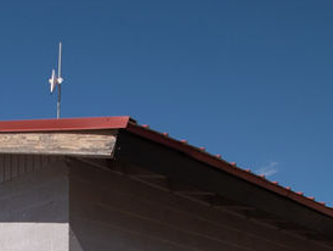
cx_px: -220
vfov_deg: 20.6
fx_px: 587
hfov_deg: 22.7
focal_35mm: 61
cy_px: 373
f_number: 4
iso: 100
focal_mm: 11.5
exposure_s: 1/1600
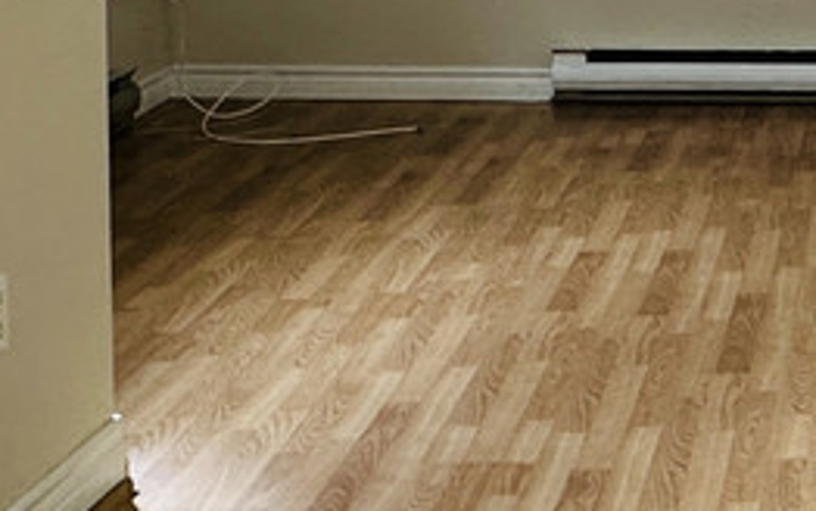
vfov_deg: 14.1
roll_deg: -0.2
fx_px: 1936
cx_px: 866
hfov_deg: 22.6
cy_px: -243
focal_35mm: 87
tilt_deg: -1.3
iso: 160
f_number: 2.2
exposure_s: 1/120
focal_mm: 2.22
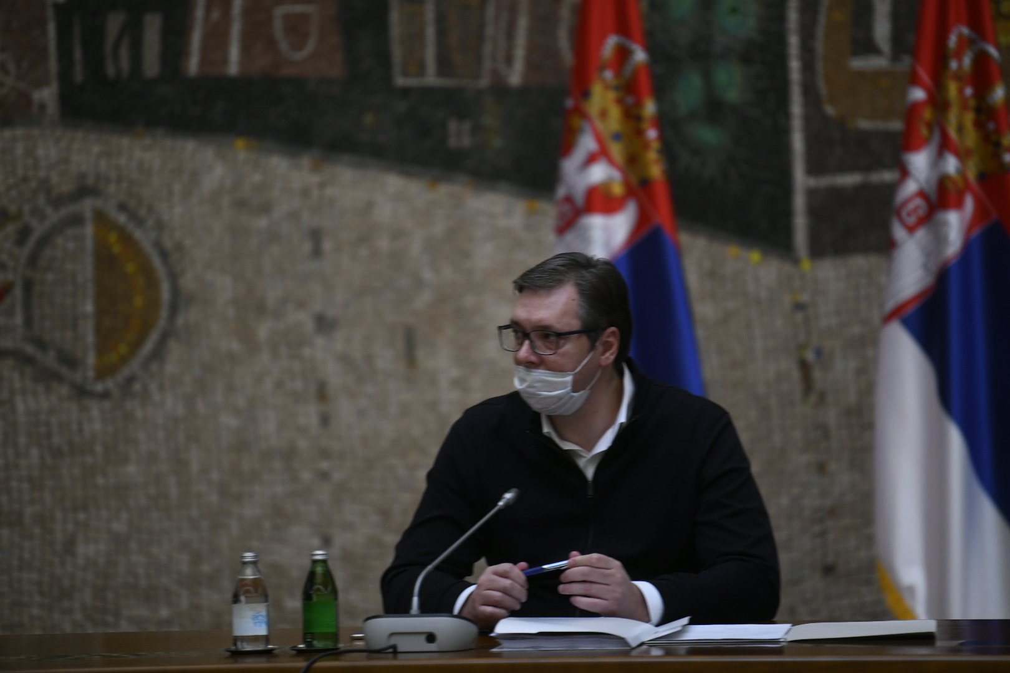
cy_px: 336
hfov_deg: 10.3
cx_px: 505
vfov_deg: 6.9
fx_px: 5611
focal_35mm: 200
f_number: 2.8
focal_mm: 200
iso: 2000
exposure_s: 1/250
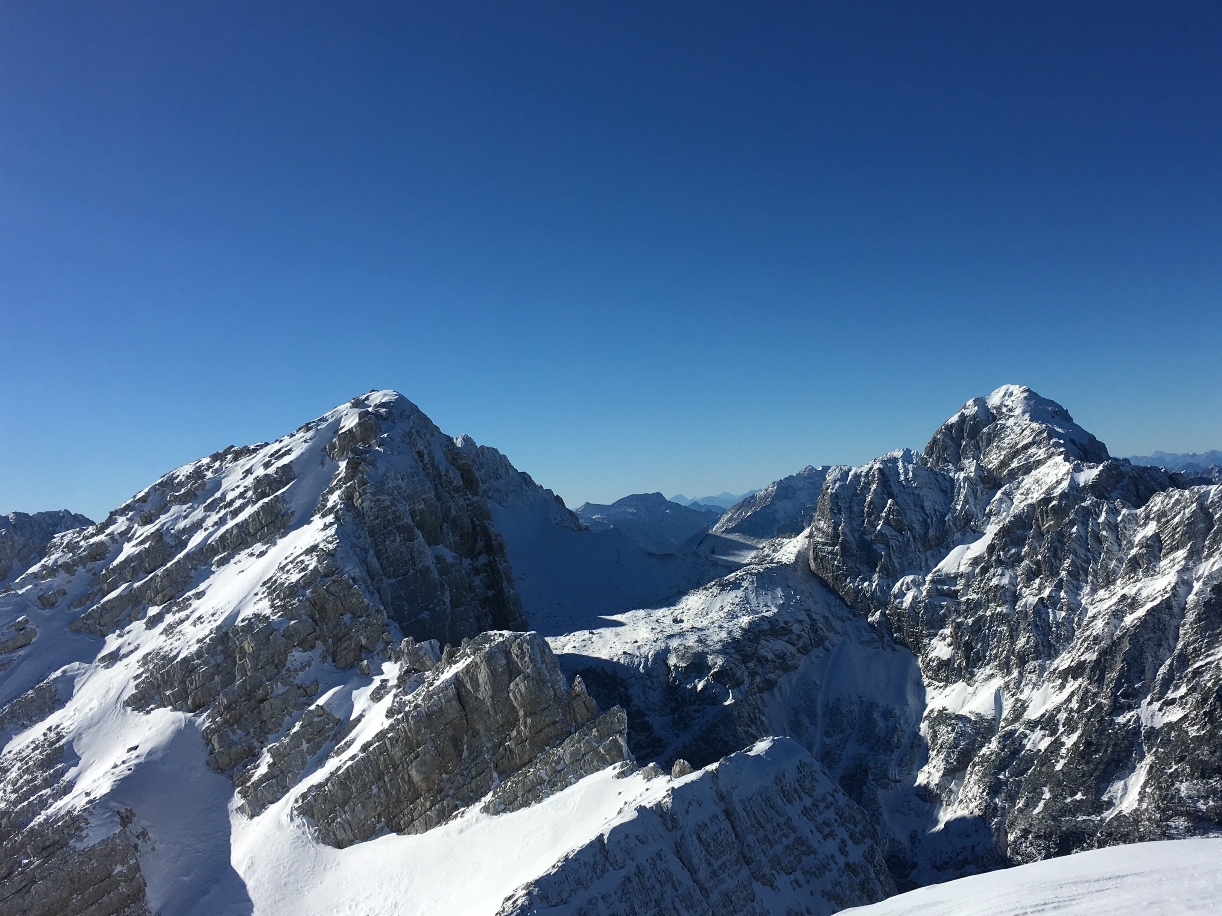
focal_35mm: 36
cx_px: 692
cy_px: 449
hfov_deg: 51.2
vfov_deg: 39.7
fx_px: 1271
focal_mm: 4.15
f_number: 2.2
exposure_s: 1/4049
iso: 25
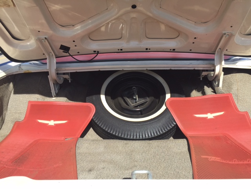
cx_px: 126
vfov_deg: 48.2
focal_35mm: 29
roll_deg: +0.8
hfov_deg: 61.7
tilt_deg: -17.5
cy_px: 94
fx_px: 210
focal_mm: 4.15
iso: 32
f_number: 2.2
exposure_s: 1/1412
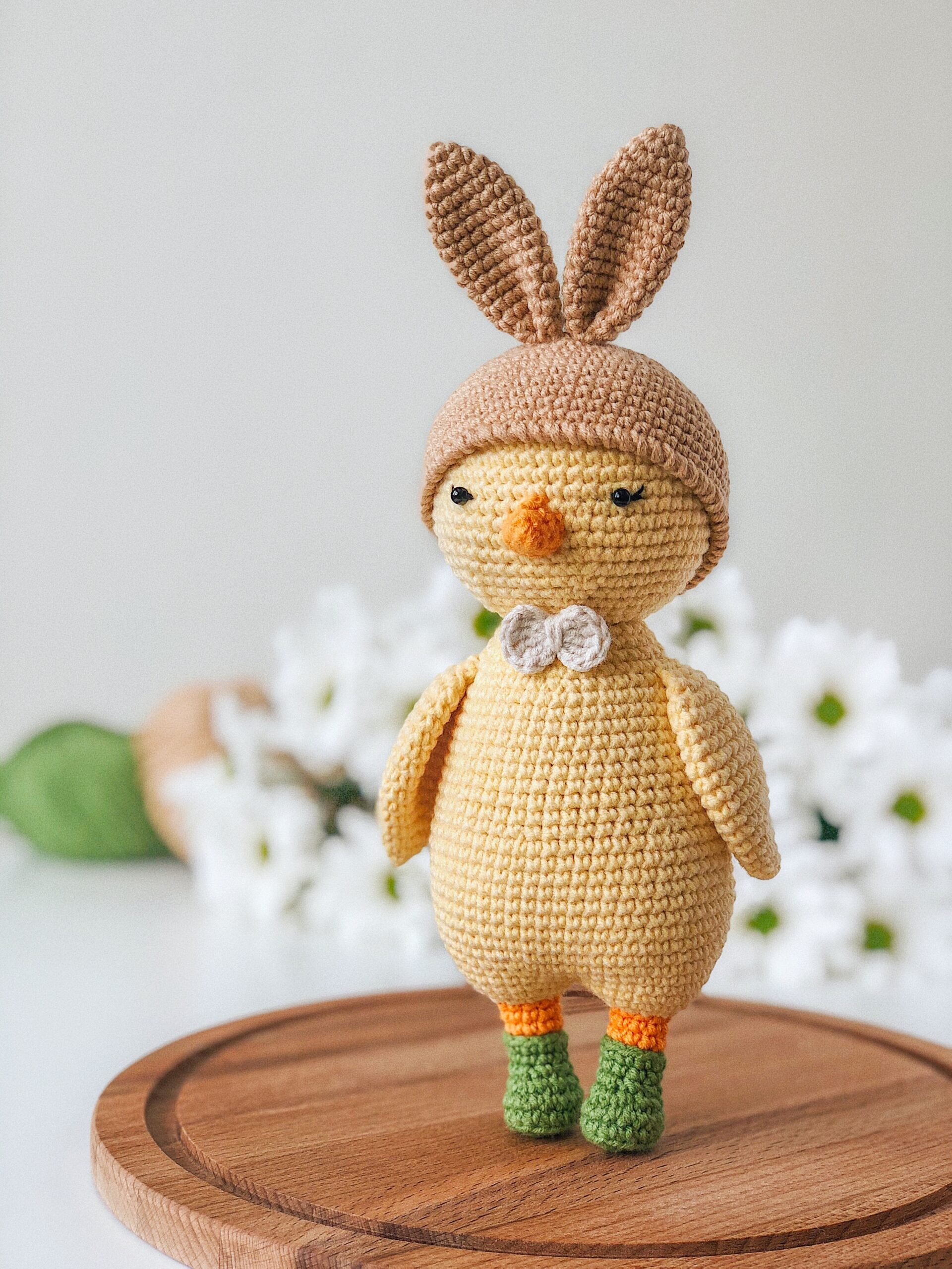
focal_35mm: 52
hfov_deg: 28.0
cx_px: 476
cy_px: 634
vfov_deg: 36.8
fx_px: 1907
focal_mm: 6
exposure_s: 1/60
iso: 16
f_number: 2.4
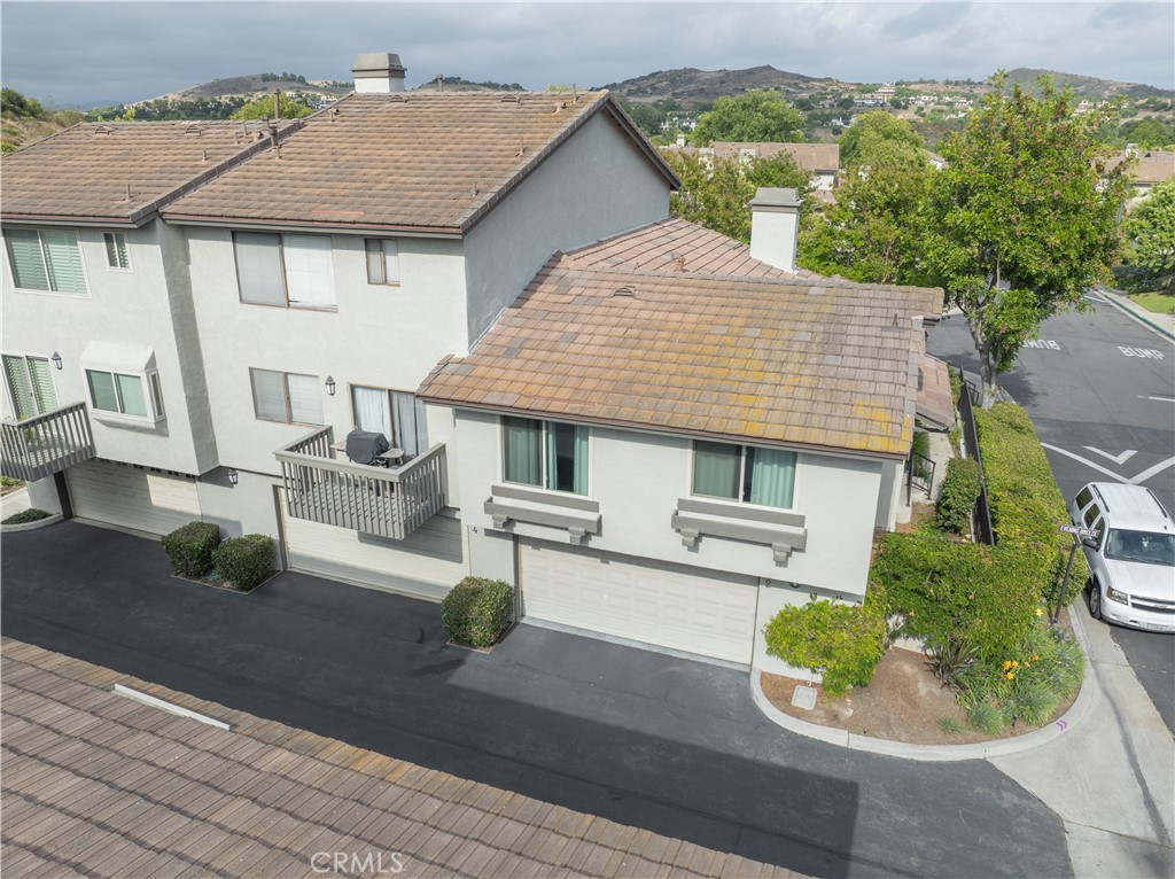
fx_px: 814
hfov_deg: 71.6
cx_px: 588
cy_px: 440
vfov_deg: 56.7
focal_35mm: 24
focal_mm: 12.29
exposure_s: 1/1600
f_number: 2.8
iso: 110
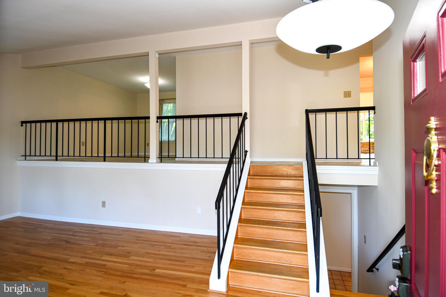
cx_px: 223
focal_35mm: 18
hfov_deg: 90.0
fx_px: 223
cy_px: 148
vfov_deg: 67.4
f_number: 4
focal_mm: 12
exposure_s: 1/60
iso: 250
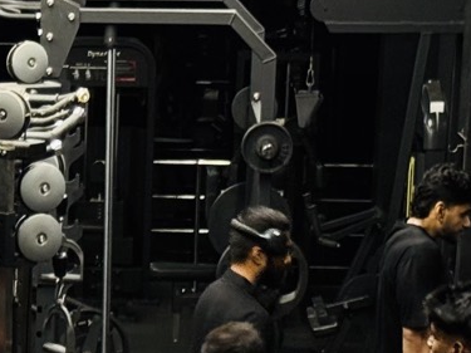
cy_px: 509
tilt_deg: -14.9
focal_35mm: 205
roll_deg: -0.2
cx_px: -38
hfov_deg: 9.6
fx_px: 2788
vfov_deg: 7.1
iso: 320
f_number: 1.78
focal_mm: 6.76
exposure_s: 1/40
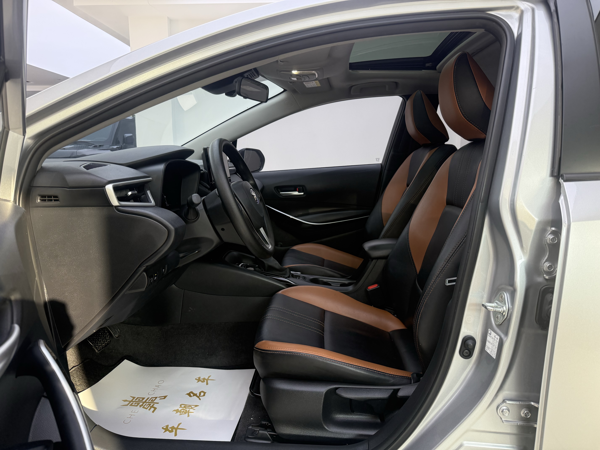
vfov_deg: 56.8
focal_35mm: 24
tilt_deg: -8.4
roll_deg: -0.1
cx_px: 300
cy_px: 225
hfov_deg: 71.6
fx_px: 416
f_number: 1.78
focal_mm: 6.76
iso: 160
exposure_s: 1/243
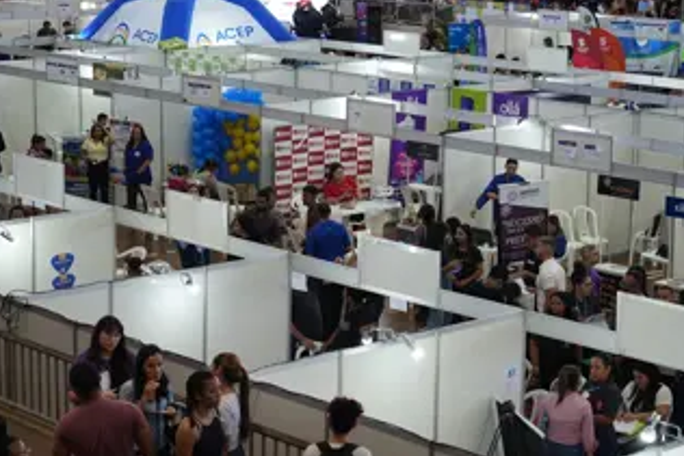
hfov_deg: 22.6
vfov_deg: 15.2
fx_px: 1711
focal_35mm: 90
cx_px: 357
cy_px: 178
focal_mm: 71
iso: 1000
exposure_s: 1/160
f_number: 4
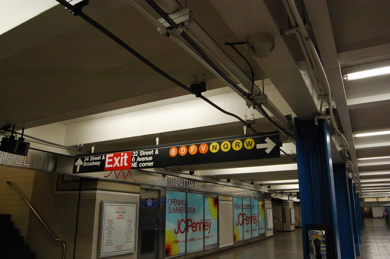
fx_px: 292
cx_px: 195
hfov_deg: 67.4
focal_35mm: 27
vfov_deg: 47.8
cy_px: 130
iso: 1600
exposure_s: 1/160
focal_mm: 18
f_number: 6.3
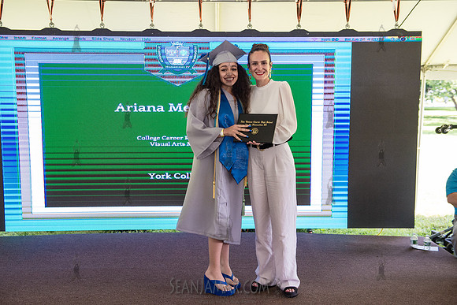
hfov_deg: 43.3
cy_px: 152
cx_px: 228
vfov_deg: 29.7
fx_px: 575
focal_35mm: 45
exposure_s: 1/800
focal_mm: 44
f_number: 4
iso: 2500
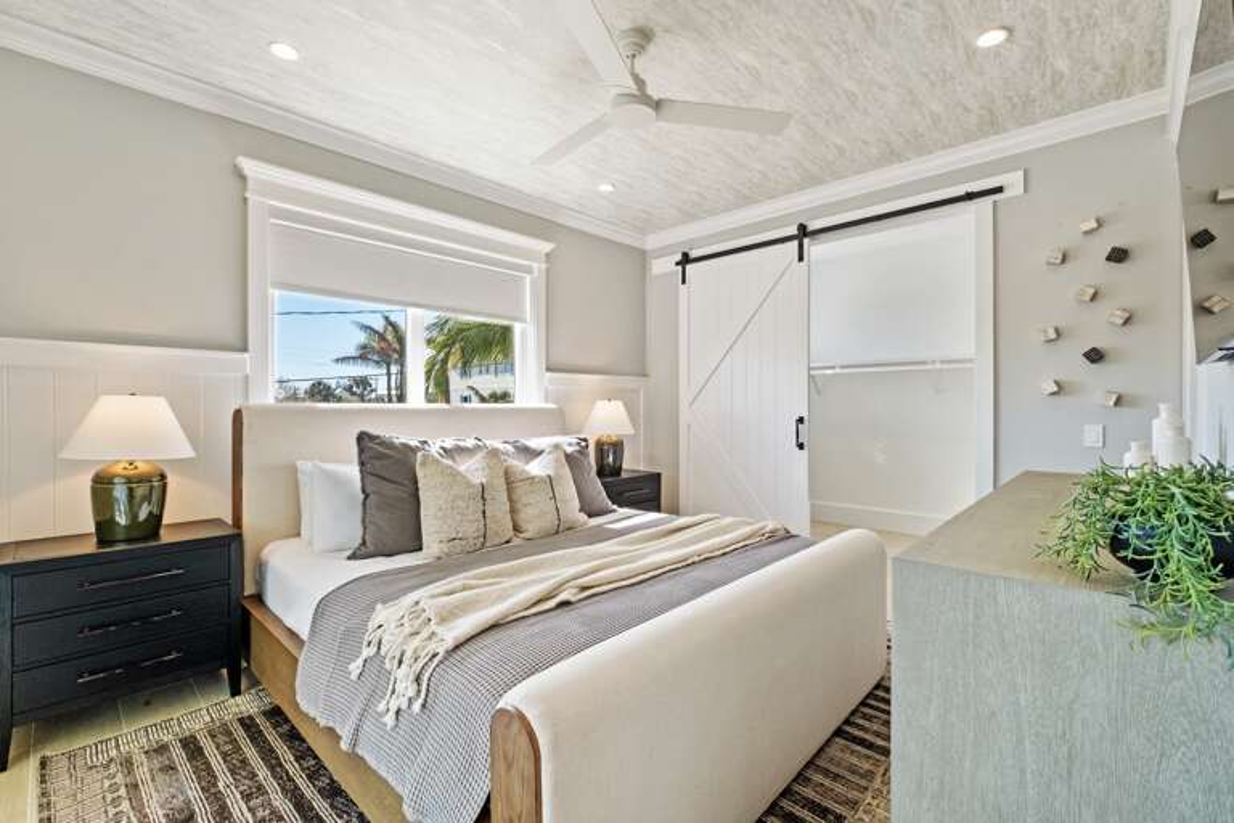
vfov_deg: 77.3
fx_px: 514
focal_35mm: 15
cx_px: 617
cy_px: 412
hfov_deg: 100.4
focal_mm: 10
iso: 640
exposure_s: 1/60
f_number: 5.6
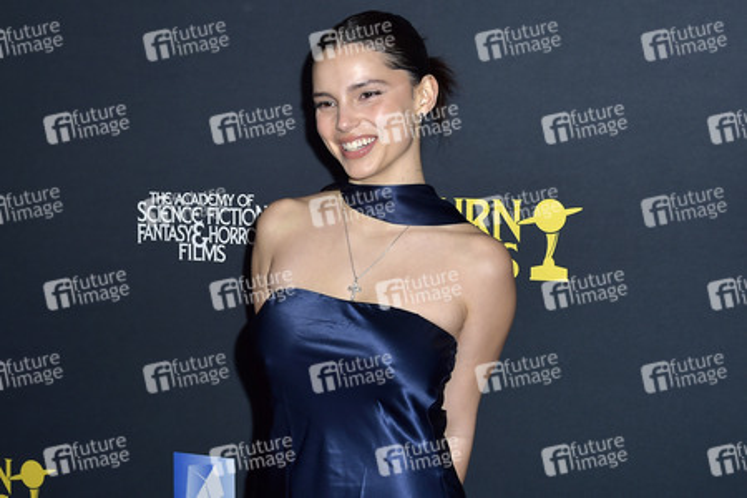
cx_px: 374
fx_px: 1203
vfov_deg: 23.4
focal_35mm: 58
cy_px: 249
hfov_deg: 34.5
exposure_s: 1/250
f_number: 6.3
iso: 250
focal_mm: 58
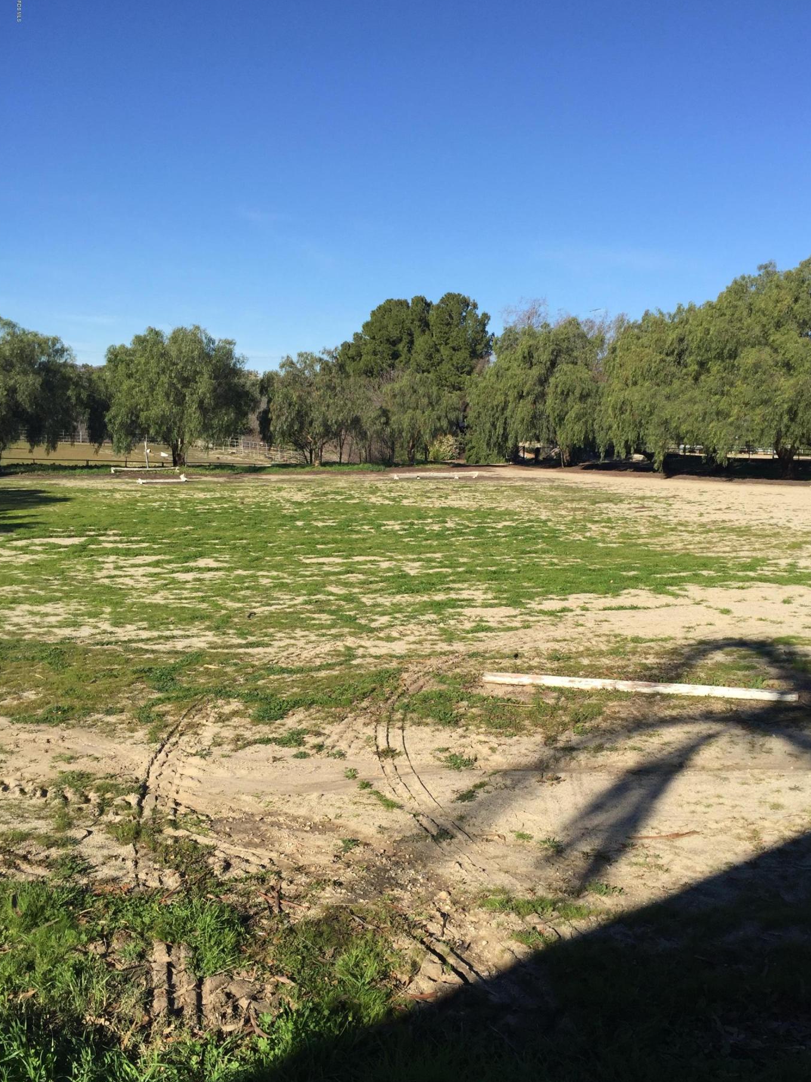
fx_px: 1000
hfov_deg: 44.1
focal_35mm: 32
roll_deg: -2.7
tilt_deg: -8.2
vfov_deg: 56.7
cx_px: 439
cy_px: 588
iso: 32
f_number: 2.2
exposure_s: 1/1980
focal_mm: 4.15
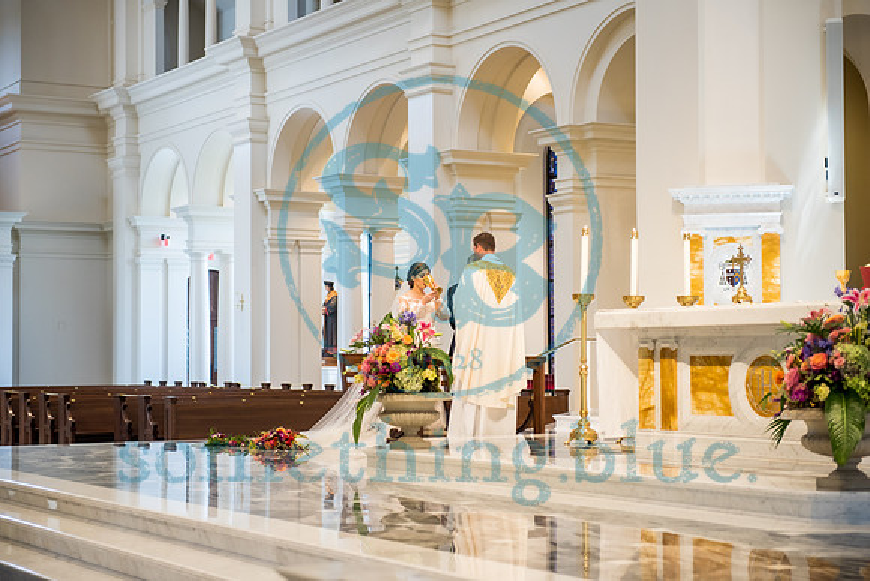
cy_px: 290
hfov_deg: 28.6
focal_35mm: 71
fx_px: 1704
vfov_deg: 19.3
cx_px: 433
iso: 1000
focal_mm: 70
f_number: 2.8
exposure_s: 1/200
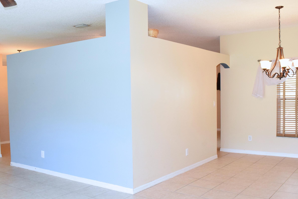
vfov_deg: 35.0
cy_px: 116
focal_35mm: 38
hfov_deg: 50.6
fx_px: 315
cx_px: 134
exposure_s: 1/200
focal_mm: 20
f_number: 7.1
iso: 3200
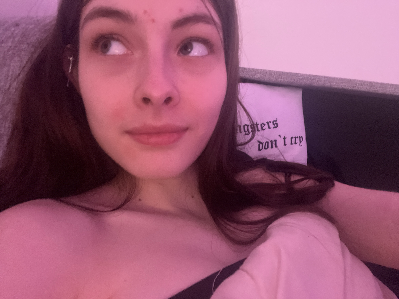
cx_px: 200
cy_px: 150
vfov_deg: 58.9
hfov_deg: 73.9
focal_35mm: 23
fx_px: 265
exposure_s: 1/15
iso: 1000
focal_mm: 2.71
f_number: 2.2
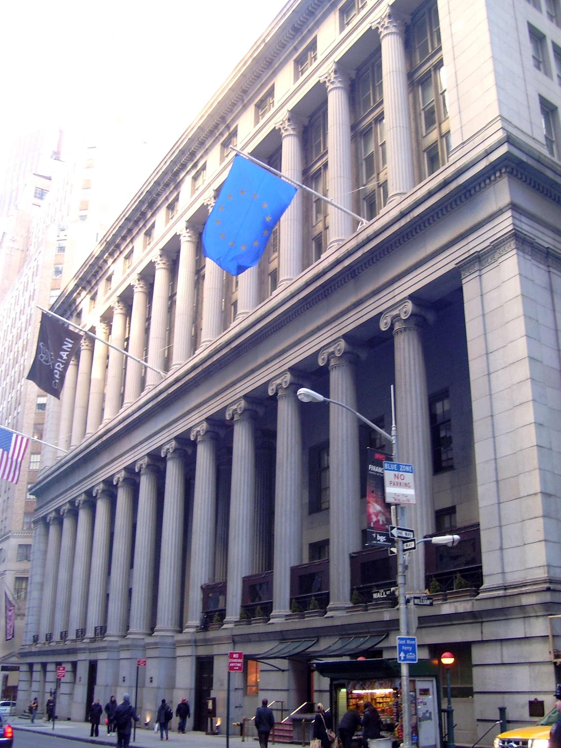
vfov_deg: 50.1
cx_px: 285
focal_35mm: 37
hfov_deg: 38.7
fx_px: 800
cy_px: 369
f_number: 2.7
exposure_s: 1/30
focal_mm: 6
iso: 100
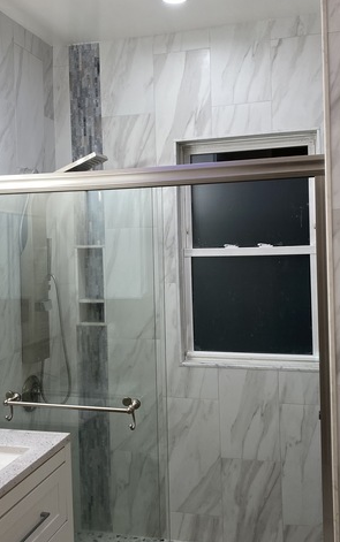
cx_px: 154
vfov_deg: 50.3
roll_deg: +1.1
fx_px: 577
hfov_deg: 32.8
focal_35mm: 39
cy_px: 254
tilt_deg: -0.1
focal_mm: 4.25
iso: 80
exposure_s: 1/120
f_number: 1.8
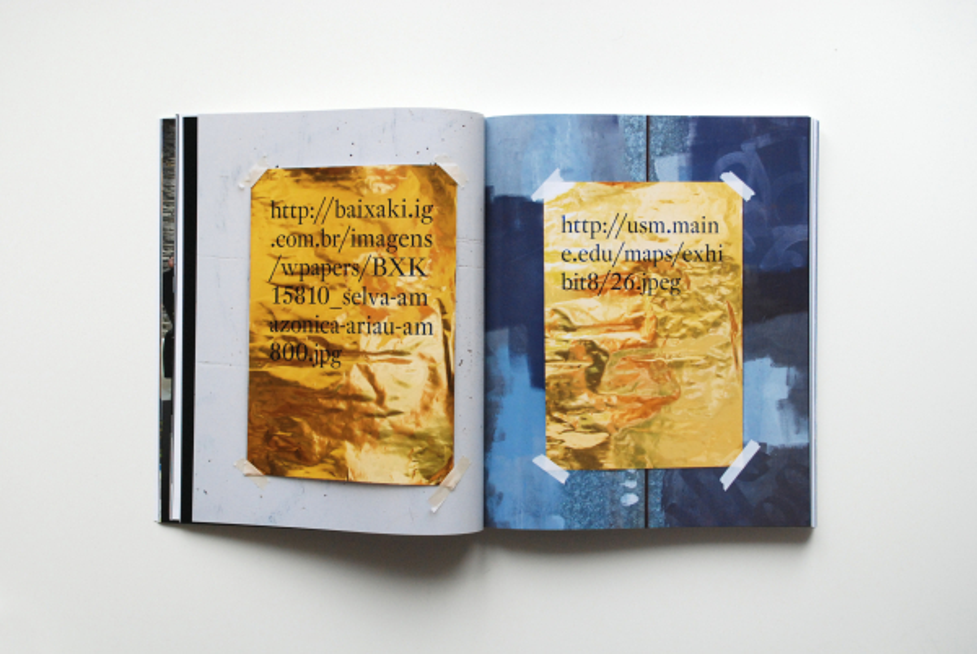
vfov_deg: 28.2
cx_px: 488
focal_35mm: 48
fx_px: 1305
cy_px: 327
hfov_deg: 41.1
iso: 800
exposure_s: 1/100
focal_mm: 32
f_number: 6.3
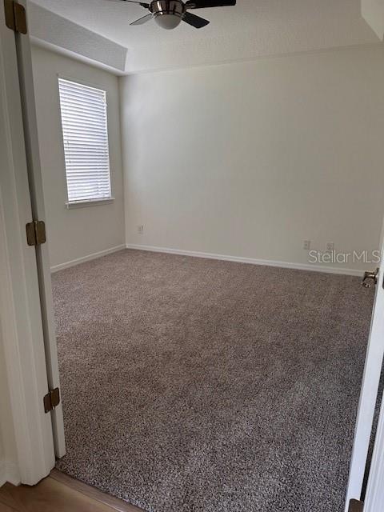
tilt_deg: -13.8
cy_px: 256
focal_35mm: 24
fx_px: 355
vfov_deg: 71.6
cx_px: 192
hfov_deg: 56.8
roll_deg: -0.9
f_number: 1.78
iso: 250
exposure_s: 1/67
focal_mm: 6.86
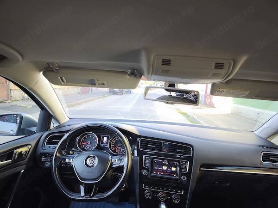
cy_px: 104
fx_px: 185
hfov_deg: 73.9
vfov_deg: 58.9
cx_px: 139
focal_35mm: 23
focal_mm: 6.57
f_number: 1.6
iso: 200
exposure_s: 1/100
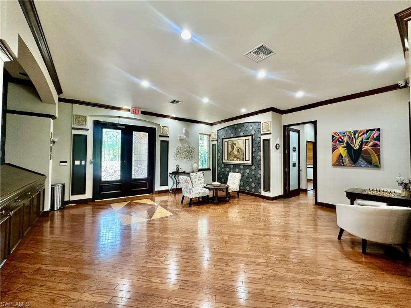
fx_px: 166
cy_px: 154
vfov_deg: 85.7
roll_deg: -0.6
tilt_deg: +1.6
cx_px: 206
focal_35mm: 14
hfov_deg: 102.1
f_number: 2.2
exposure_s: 1/60
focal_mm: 2.22
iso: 200
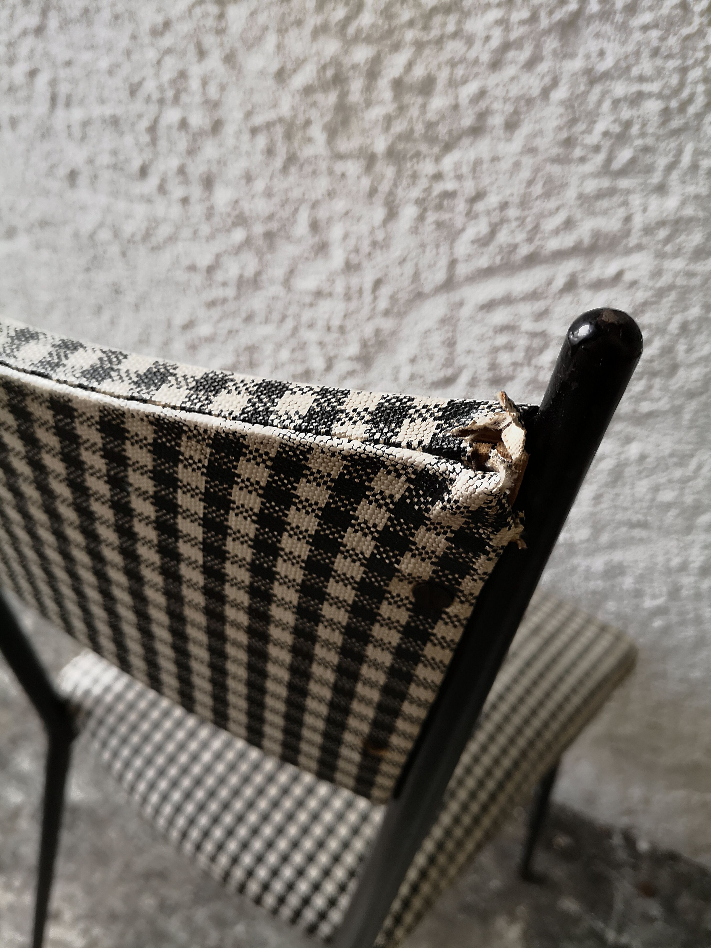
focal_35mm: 27
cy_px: 474
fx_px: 739
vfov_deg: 65.3
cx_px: 356
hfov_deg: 51.4
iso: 125
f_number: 1.8
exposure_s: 1/50
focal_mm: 3.95
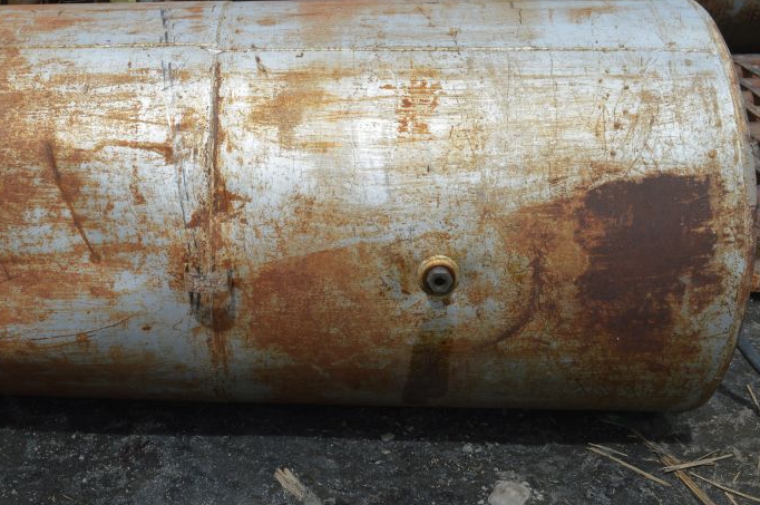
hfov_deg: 43.6
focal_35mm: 44
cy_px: 163
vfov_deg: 30.2
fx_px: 928
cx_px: 222
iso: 100
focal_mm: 20
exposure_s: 1/320
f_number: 9
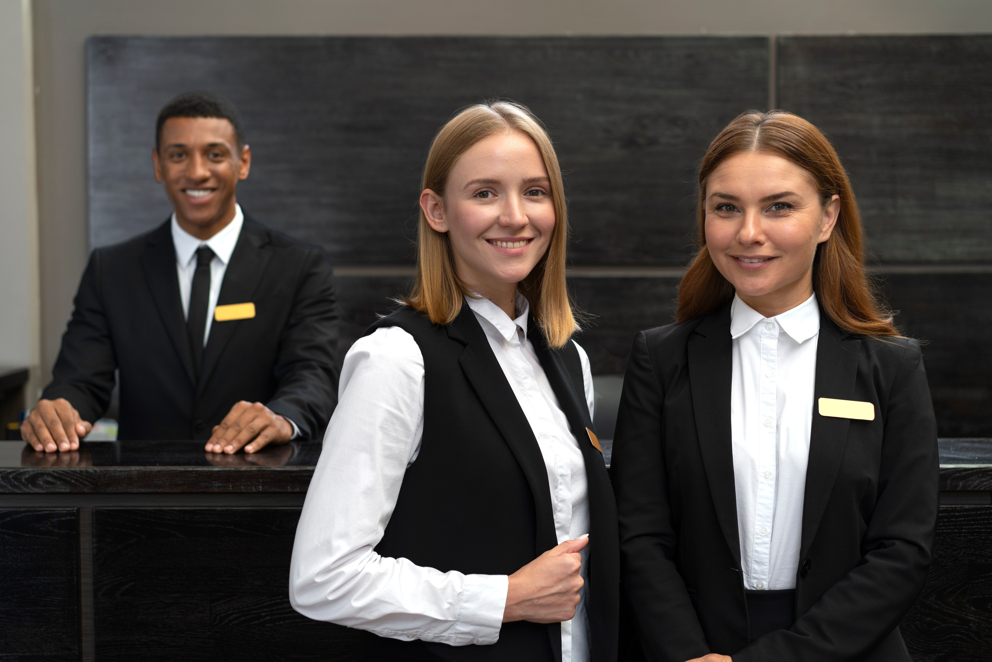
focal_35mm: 55
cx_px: 496
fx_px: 1516
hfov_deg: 36.2
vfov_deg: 24.6
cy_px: 331
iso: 320
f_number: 3.2
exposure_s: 1/125
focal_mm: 55
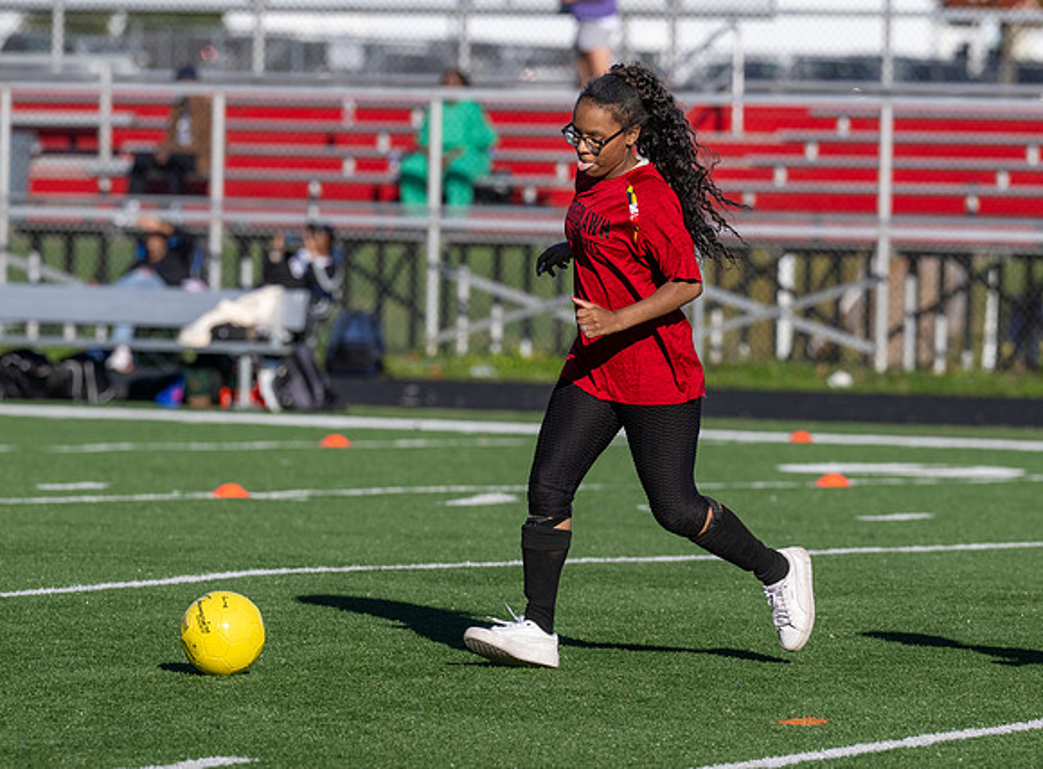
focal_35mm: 328
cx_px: 601
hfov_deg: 6.1
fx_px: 9817
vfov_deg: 4.5
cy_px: 415
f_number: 4.5
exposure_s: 1/1600
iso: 140
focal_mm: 200
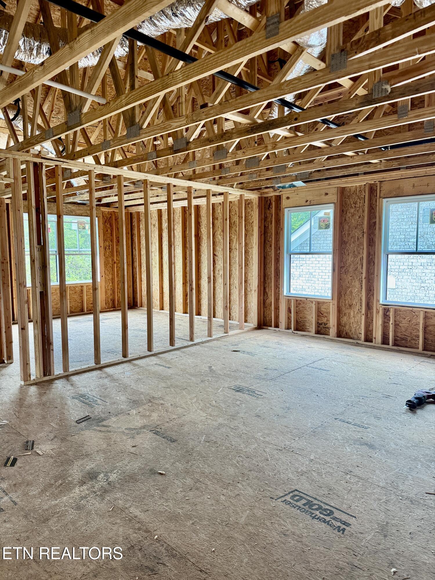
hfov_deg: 56.8
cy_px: 290
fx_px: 402
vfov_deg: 71.6
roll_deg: +2.7
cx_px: 218
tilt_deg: -3.7
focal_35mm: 24
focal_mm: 6.76
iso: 160
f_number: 1.78
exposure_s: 1/121
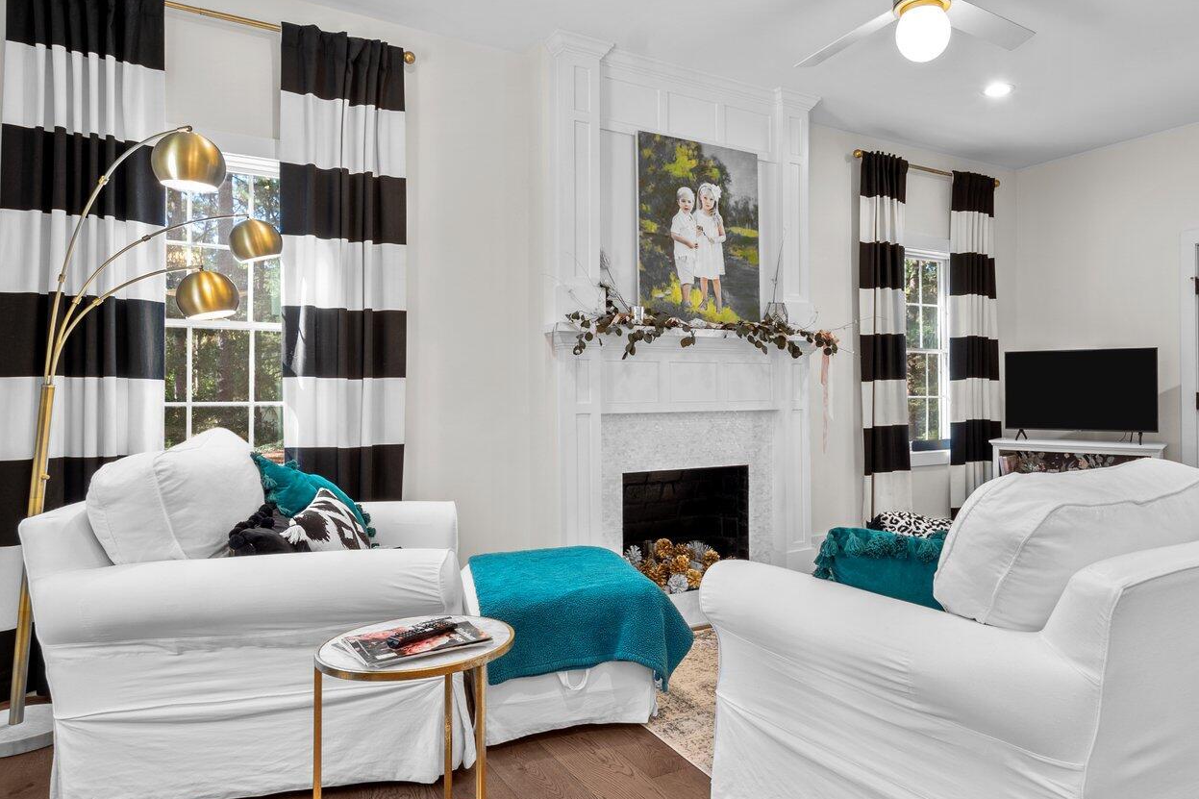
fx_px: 766
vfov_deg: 55.1
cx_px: 722
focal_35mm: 23
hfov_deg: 75.2
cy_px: 416
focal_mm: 14
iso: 400
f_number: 8
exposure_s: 1/3
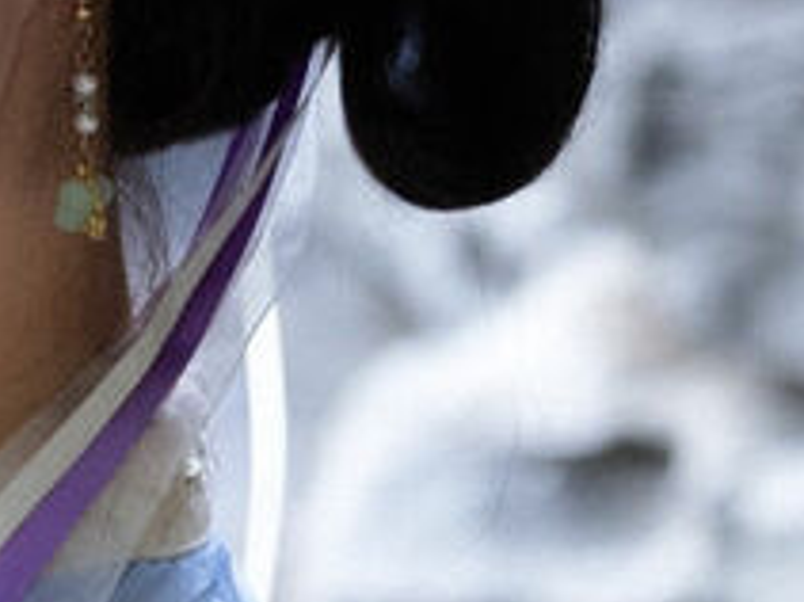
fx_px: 15483
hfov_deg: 3.0
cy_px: 1162
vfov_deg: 2.2
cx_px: -873
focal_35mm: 667
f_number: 4
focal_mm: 93
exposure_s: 1/200
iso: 640
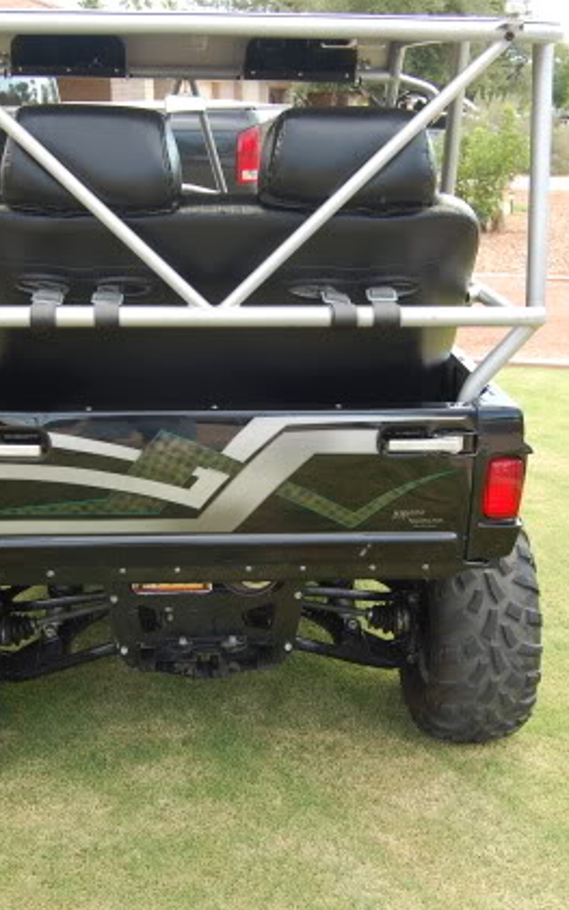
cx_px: 230
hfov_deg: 25.3
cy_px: 455
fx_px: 1266
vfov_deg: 39.6
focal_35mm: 51
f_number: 5.6
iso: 200
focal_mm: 22
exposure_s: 1/125
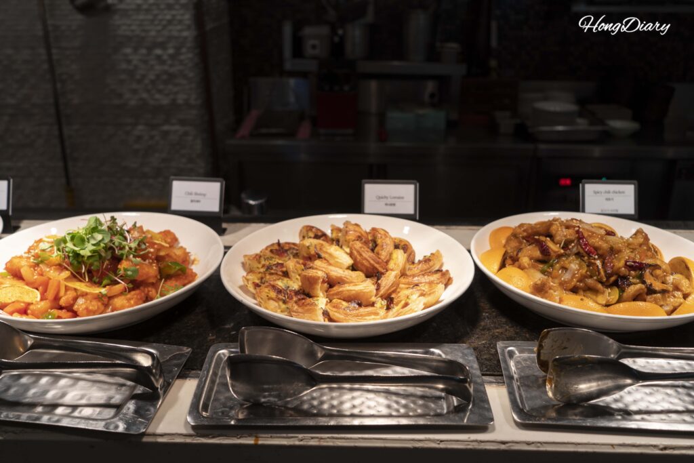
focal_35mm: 34
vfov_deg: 38.9
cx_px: 347
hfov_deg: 55.8
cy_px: 232
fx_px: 655
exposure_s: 1/60
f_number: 4.5
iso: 250
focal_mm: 34
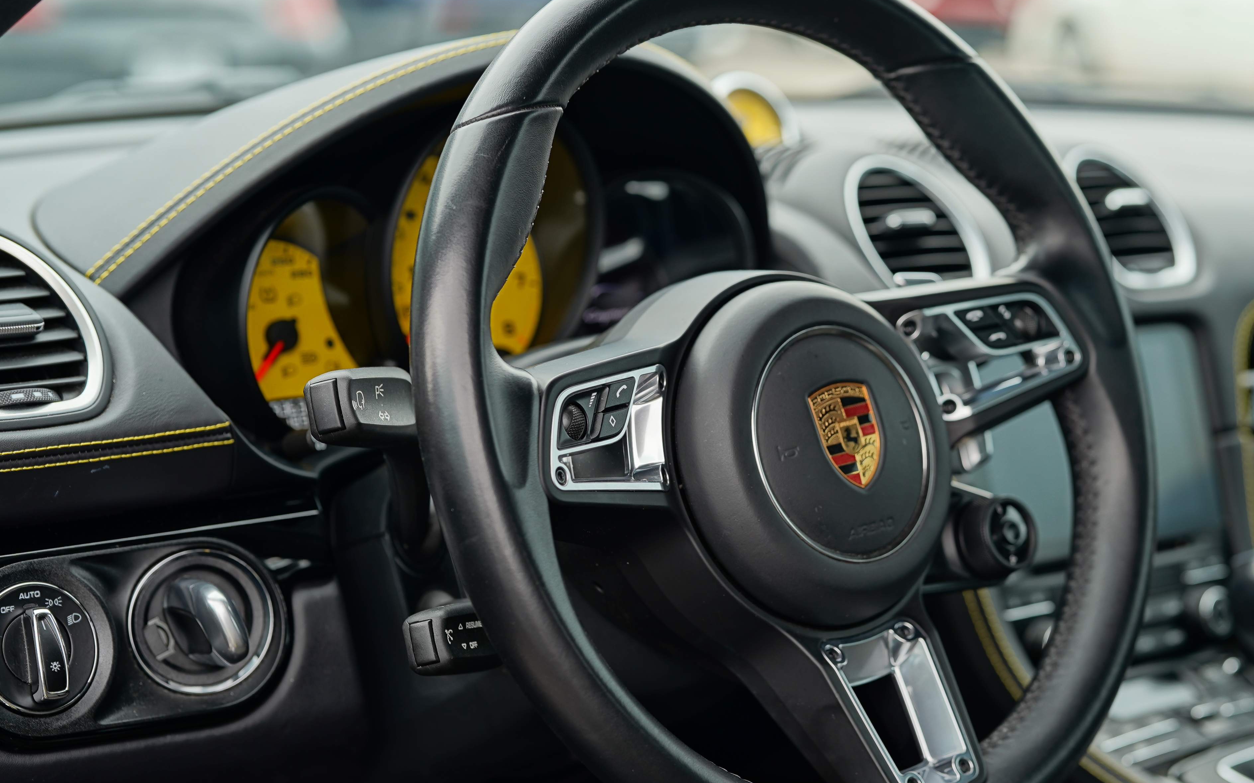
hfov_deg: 25.4
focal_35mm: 81
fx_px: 2768
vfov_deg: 16.1
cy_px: 421
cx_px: 800
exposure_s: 1/100
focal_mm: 50
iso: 100
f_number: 2.8
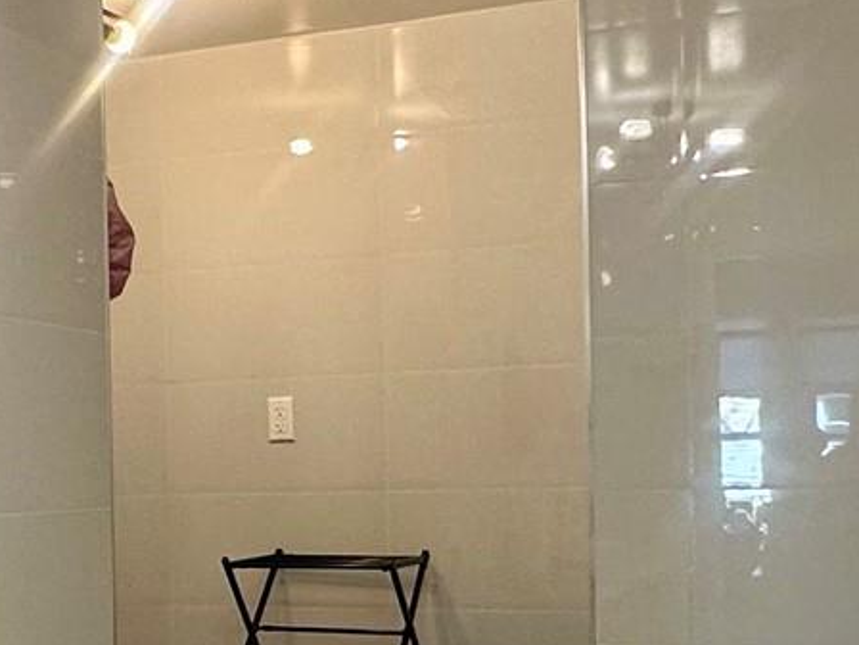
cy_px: 480
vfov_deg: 22.7
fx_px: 1588
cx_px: 128
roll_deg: +1.1
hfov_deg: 29.3
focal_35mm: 64
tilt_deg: +0.1
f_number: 2.2
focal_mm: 2.22
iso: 200
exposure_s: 1/120
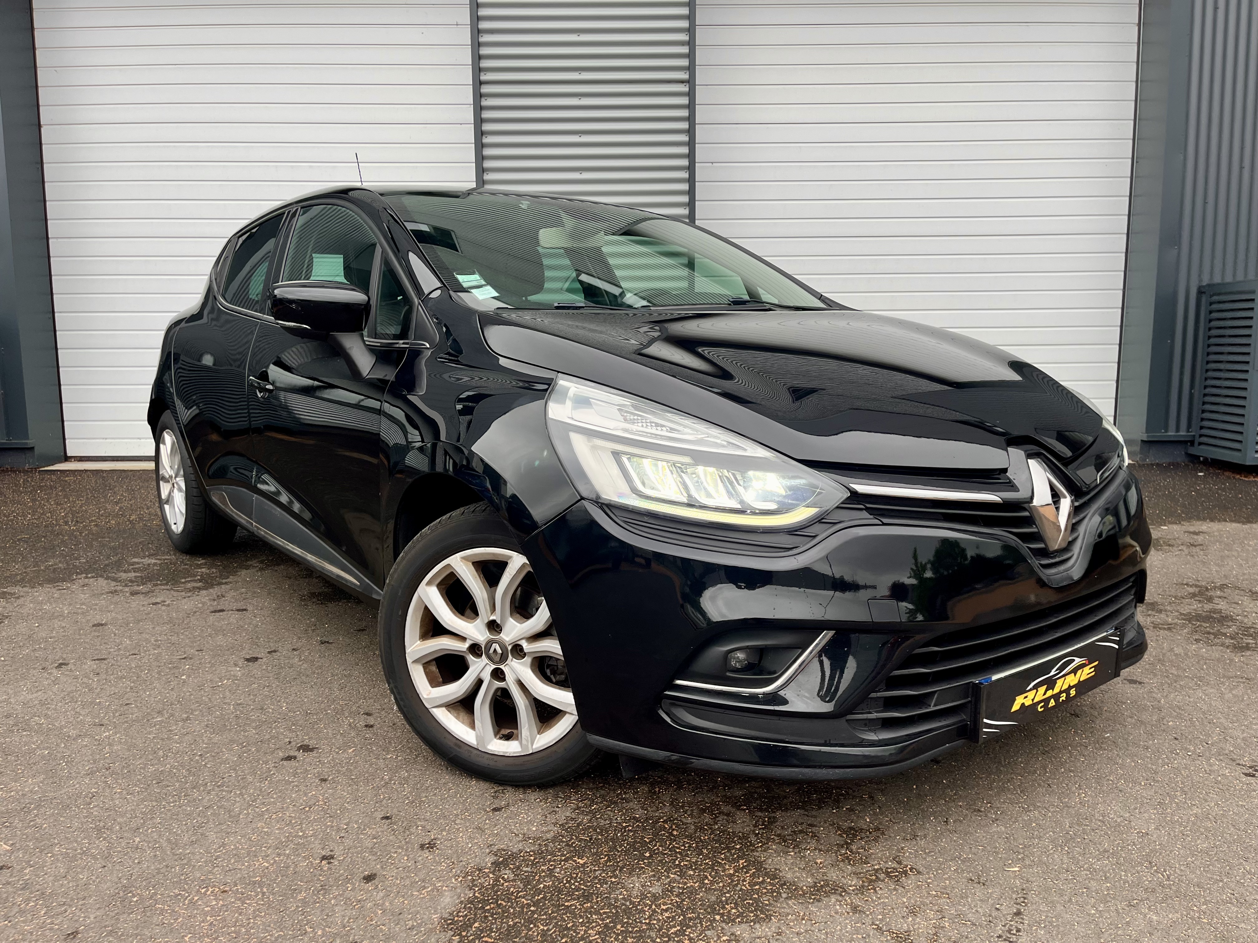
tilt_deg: -7.8
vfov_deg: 53.1
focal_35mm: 26
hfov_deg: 67.3
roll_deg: +0.2
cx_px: 629
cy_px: 472
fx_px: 945
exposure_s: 1/327
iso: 50
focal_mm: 5.1
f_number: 1.6
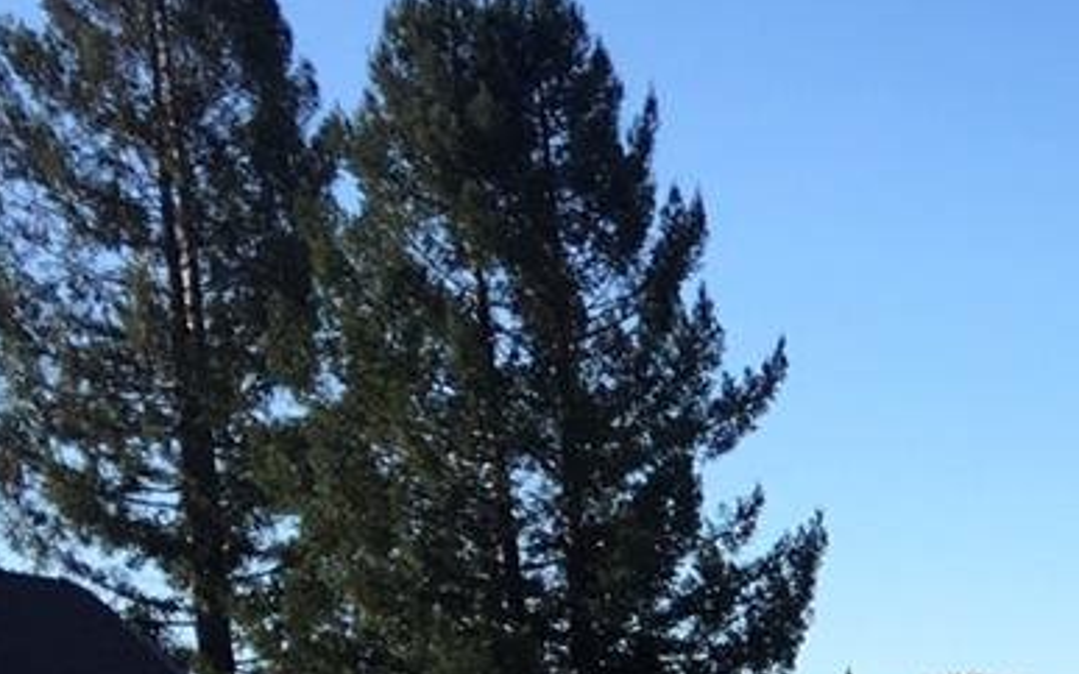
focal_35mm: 119
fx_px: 3500
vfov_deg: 10.3
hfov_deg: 15.8
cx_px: 1720
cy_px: 1245
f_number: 2.2
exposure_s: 1/1099
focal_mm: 4.15
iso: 25
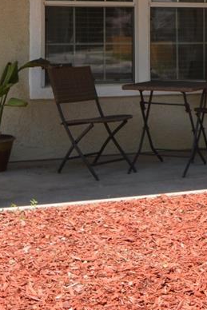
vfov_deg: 22.8
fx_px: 749
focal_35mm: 87
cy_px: 31
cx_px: 246
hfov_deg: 15.2
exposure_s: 1/200
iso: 100
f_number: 7.1
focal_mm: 15
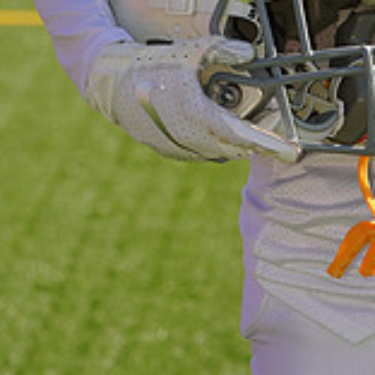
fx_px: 7746
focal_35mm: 632
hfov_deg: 2.8
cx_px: 409
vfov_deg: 2.8
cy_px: -175
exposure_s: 1/250
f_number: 10
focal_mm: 200
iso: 100
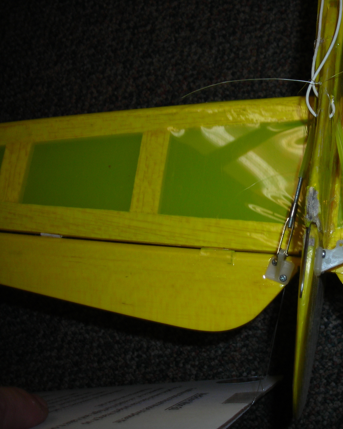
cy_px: 213
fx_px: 635
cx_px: 288
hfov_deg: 29.4
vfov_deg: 37.3
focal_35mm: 50
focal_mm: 6.3
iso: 50
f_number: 3.2
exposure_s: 1/60.1
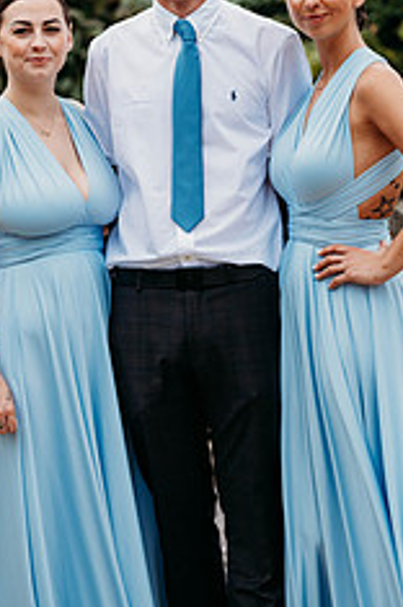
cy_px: 271
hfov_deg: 8.4
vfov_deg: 12.6
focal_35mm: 163
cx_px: 226
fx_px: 2745
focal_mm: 85
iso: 100
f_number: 2.2
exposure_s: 1/1250
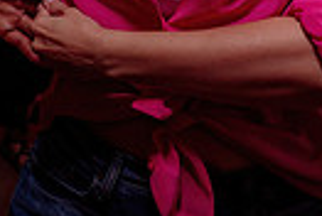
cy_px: -151
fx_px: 950
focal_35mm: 106
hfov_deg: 18.4
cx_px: -39
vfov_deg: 12.1
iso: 800
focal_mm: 24
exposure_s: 1/60
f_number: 3.5
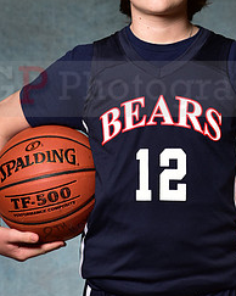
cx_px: 147
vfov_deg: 12.3
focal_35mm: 157
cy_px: 78
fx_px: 1372
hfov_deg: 9.8
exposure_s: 1/200
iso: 100
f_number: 4.5
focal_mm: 70
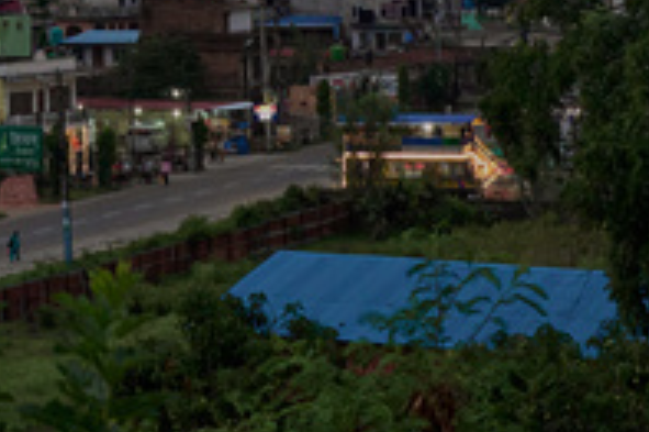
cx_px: -152
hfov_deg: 11.1
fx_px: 3278
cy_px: -455
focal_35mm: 182
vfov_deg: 7.2
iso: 1250
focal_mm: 35
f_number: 4
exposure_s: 1/50
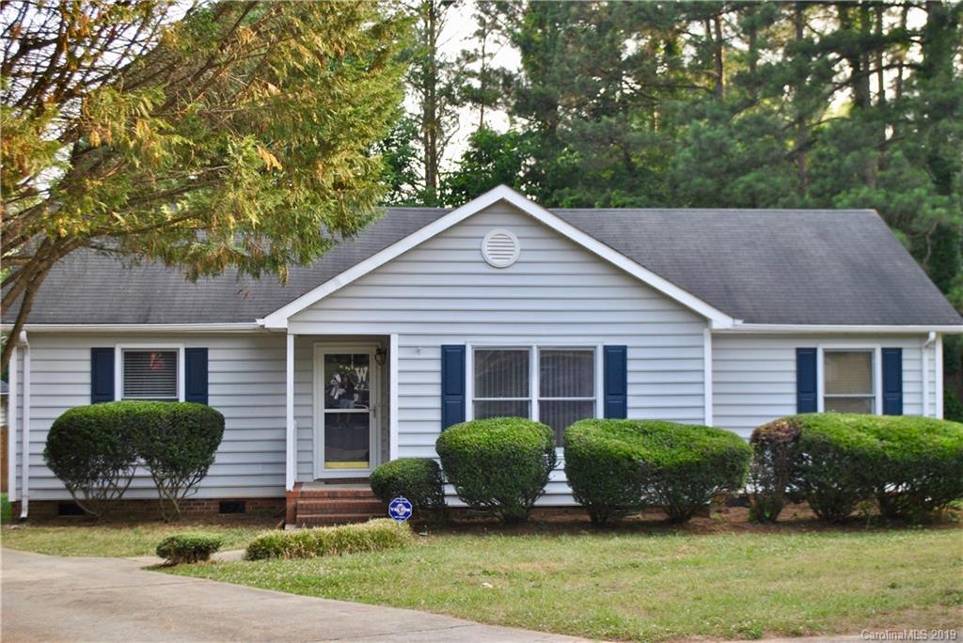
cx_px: 482
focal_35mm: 52
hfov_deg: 37.8
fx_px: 1405
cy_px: 322
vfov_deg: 25.8
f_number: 5.6
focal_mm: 35
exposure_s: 1/125
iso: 200
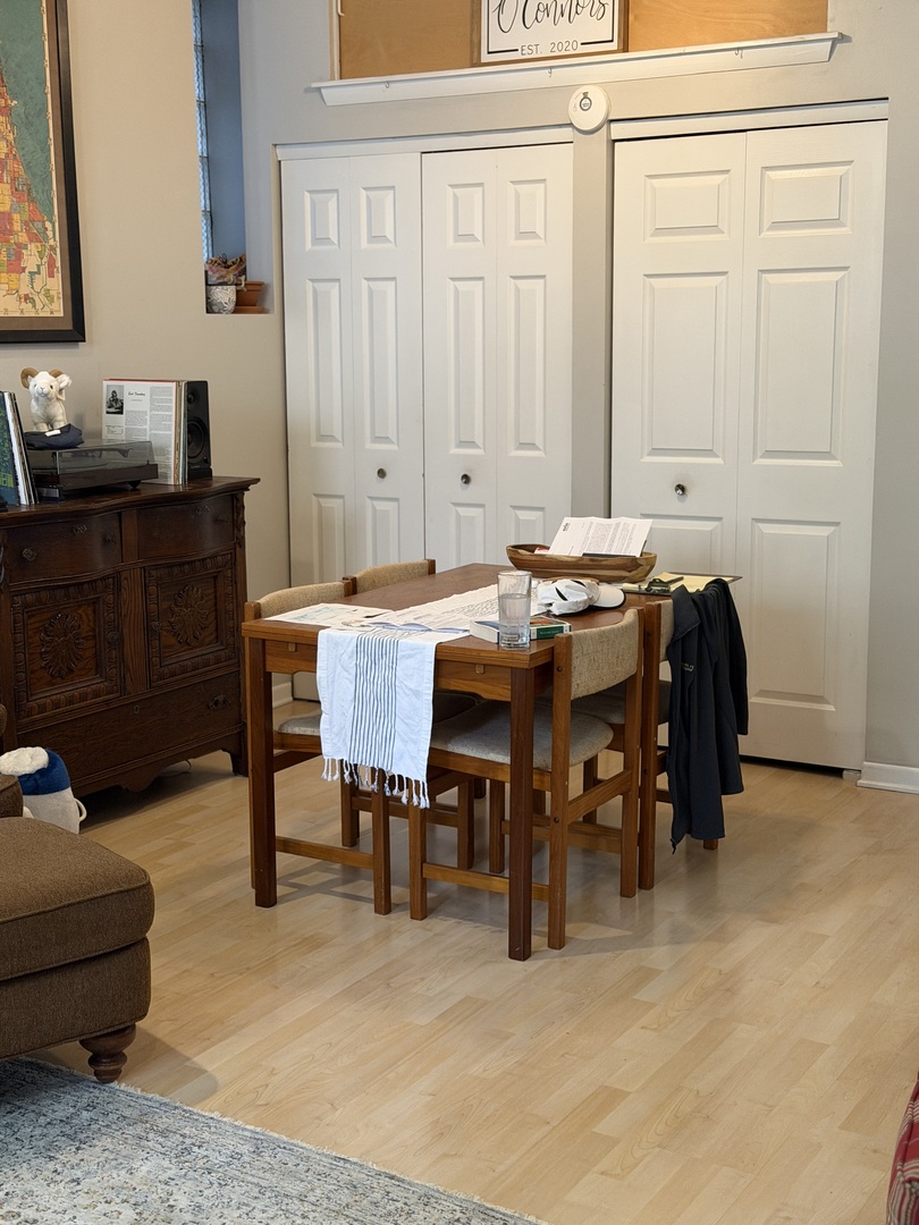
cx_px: 460
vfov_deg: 39.7
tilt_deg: -6.1
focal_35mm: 48
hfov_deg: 30.3
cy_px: 612
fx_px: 1699
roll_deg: +2.2
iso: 250
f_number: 1.78
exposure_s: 1/60
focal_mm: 6.76
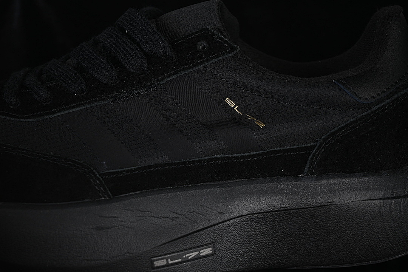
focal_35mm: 75
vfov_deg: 18.2
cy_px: 136
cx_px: 204
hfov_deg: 27.0
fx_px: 850
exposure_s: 1/60
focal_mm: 50
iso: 160
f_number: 6.3
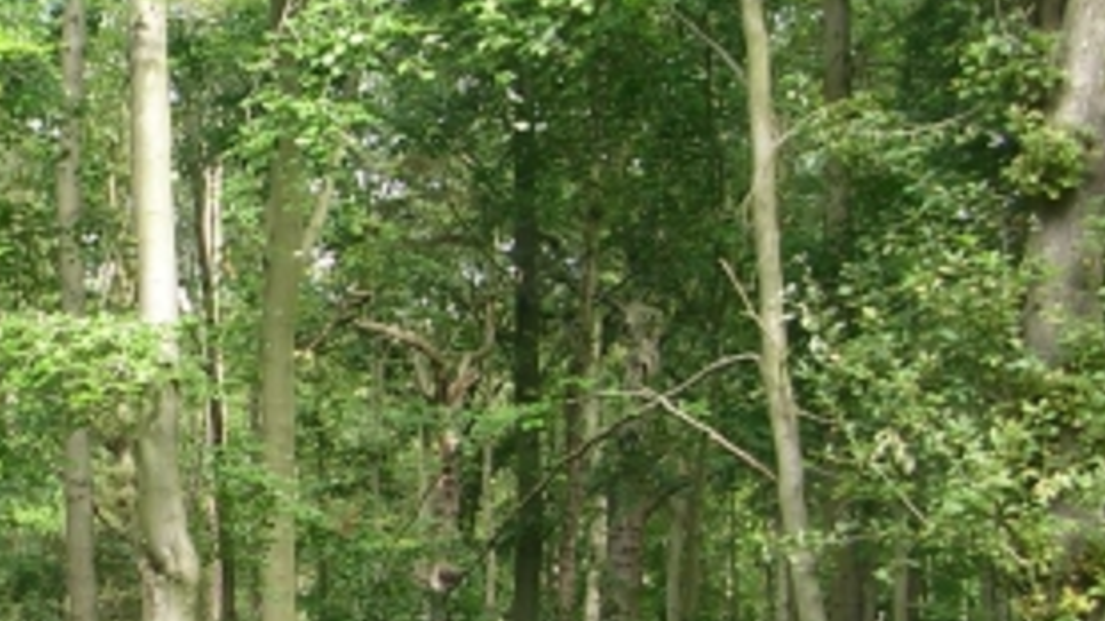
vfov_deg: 12.6
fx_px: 2812
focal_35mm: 96
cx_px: 62
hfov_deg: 21.6
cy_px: 379
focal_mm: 5.8
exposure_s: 1/90.3
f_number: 2.8
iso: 50
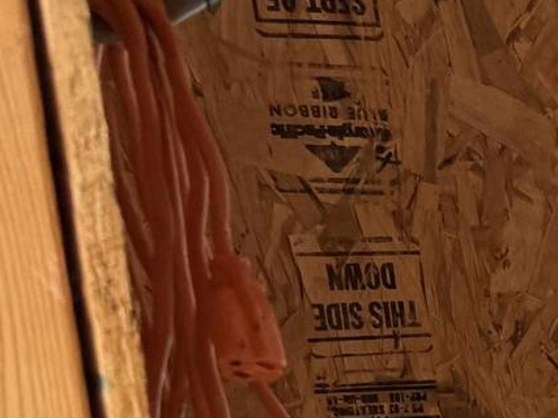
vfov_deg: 11.5
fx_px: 1934
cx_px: 1294
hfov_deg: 12.9
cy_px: 745
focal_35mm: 120
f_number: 1.78
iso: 64
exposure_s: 1/217
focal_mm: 6.76
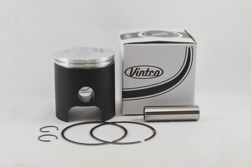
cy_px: 84
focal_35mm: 45
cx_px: 126
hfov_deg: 43.6
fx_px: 314
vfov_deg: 29.9
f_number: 4.5
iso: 400
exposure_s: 1/160
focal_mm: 16.8
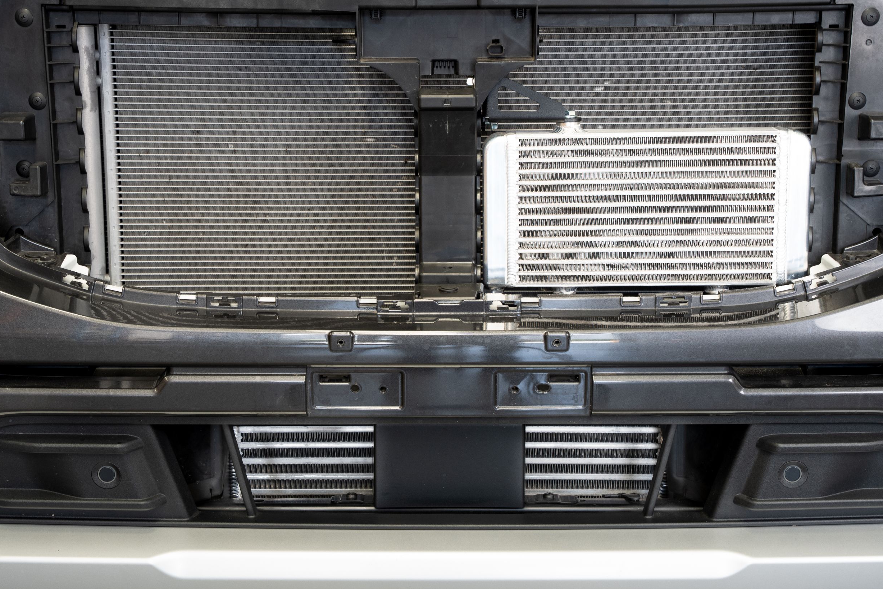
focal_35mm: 73
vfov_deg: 18.7
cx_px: 441
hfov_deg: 27.7
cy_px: 301
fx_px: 1790
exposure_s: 1/10
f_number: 8
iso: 400
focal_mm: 70
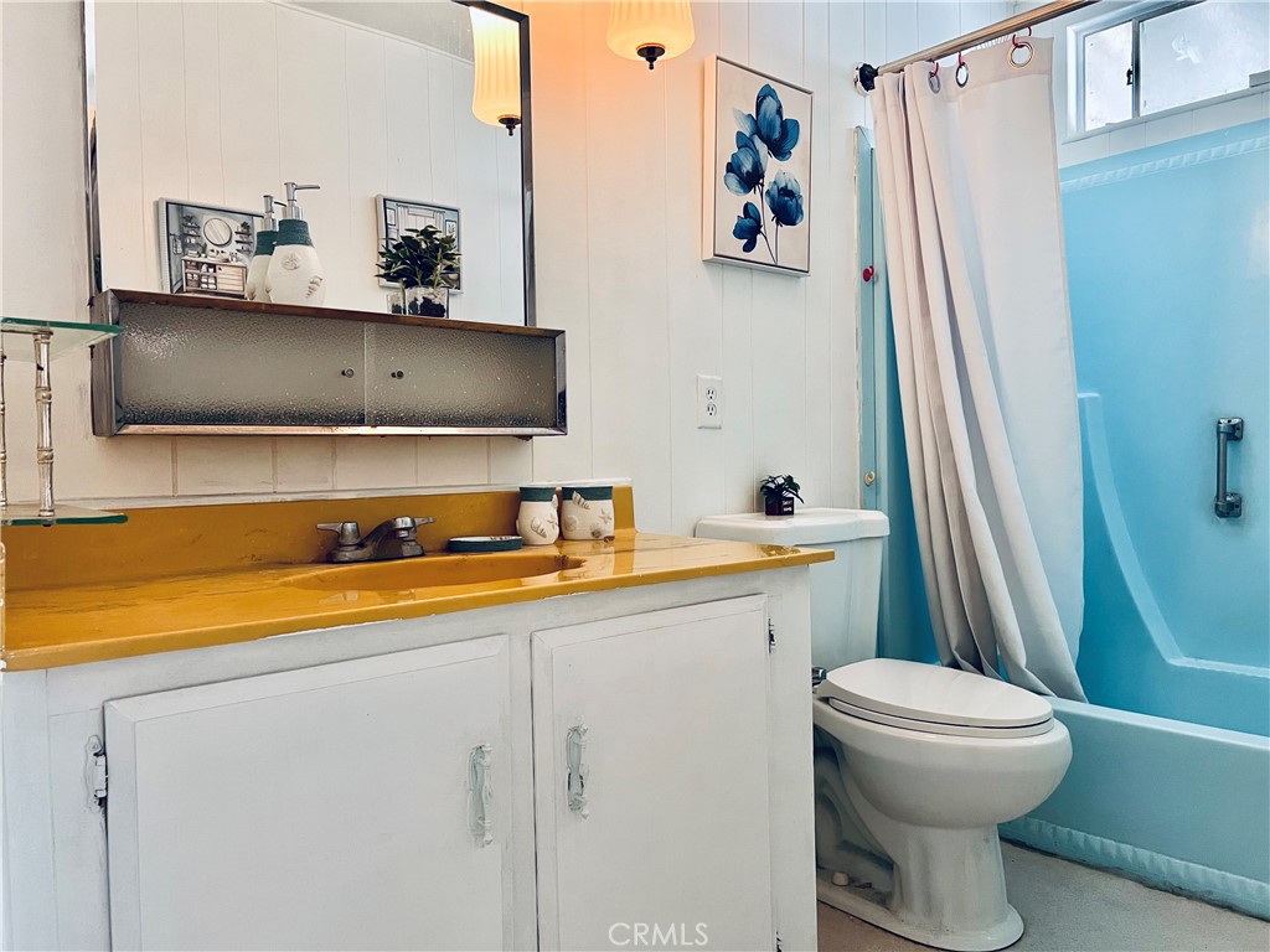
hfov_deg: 67.3
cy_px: 476
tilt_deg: -2.2
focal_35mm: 26
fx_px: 954
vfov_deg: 53.1
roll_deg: +1.5
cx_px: 635
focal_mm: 5.7
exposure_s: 1/60
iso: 250
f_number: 1.5
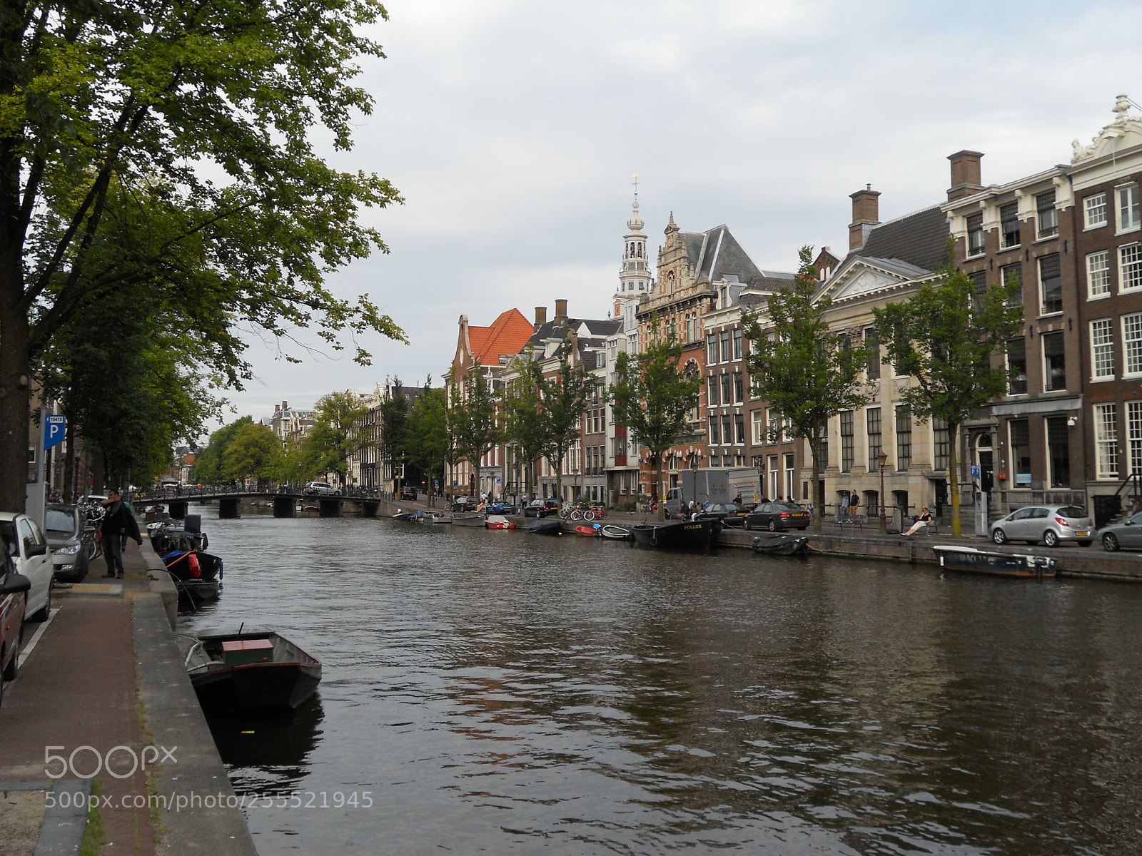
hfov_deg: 49.0
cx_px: 571
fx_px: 1254
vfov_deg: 37.7
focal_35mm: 38
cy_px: 428
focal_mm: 6.9
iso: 80
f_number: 3.9
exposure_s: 1/400
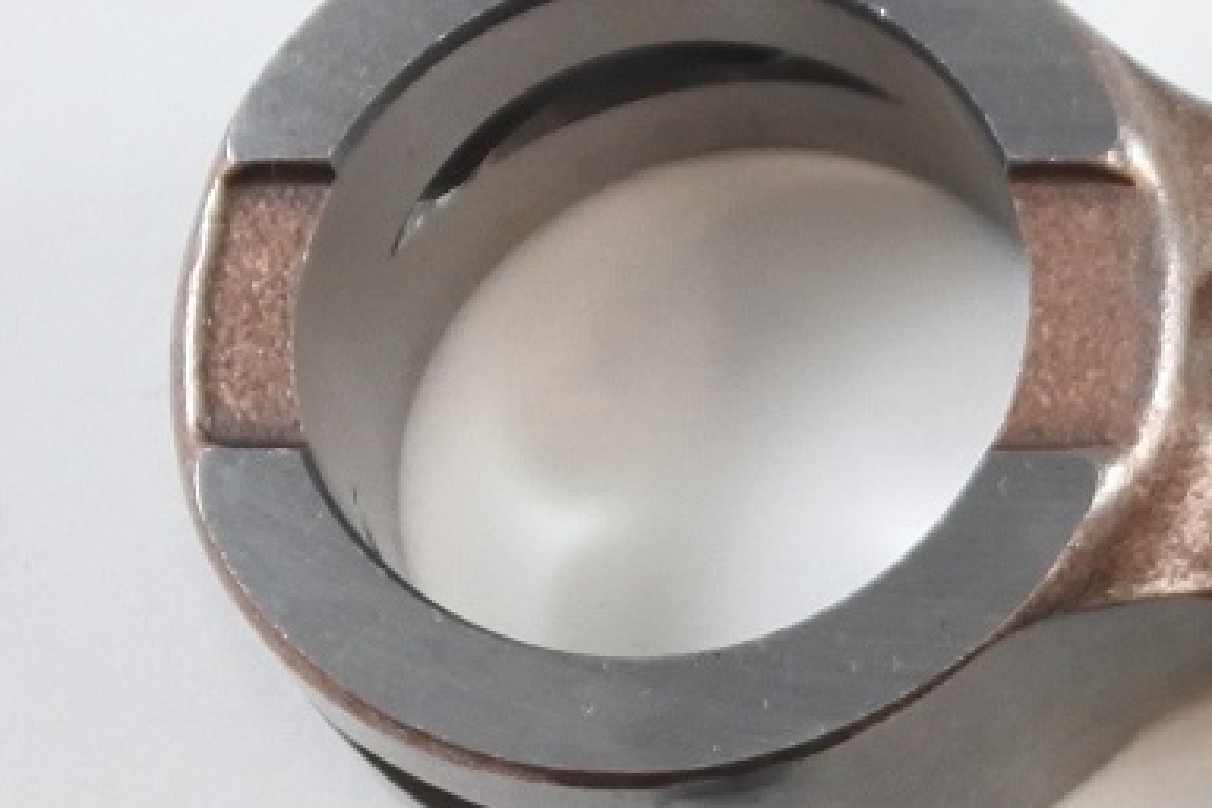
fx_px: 6497
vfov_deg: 7.0
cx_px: 2164
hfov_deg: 10.1
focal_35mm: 193
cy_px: 1196
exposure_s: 1/125
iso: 560
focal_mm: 16.1
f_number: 4.5
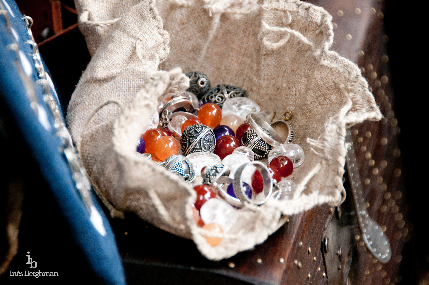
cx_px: 214
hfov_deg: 6.9
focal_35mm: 300
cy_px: 142
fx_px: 3571
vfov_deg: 4.6
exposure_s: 1/125
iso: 250
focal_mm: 200
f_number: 5.6
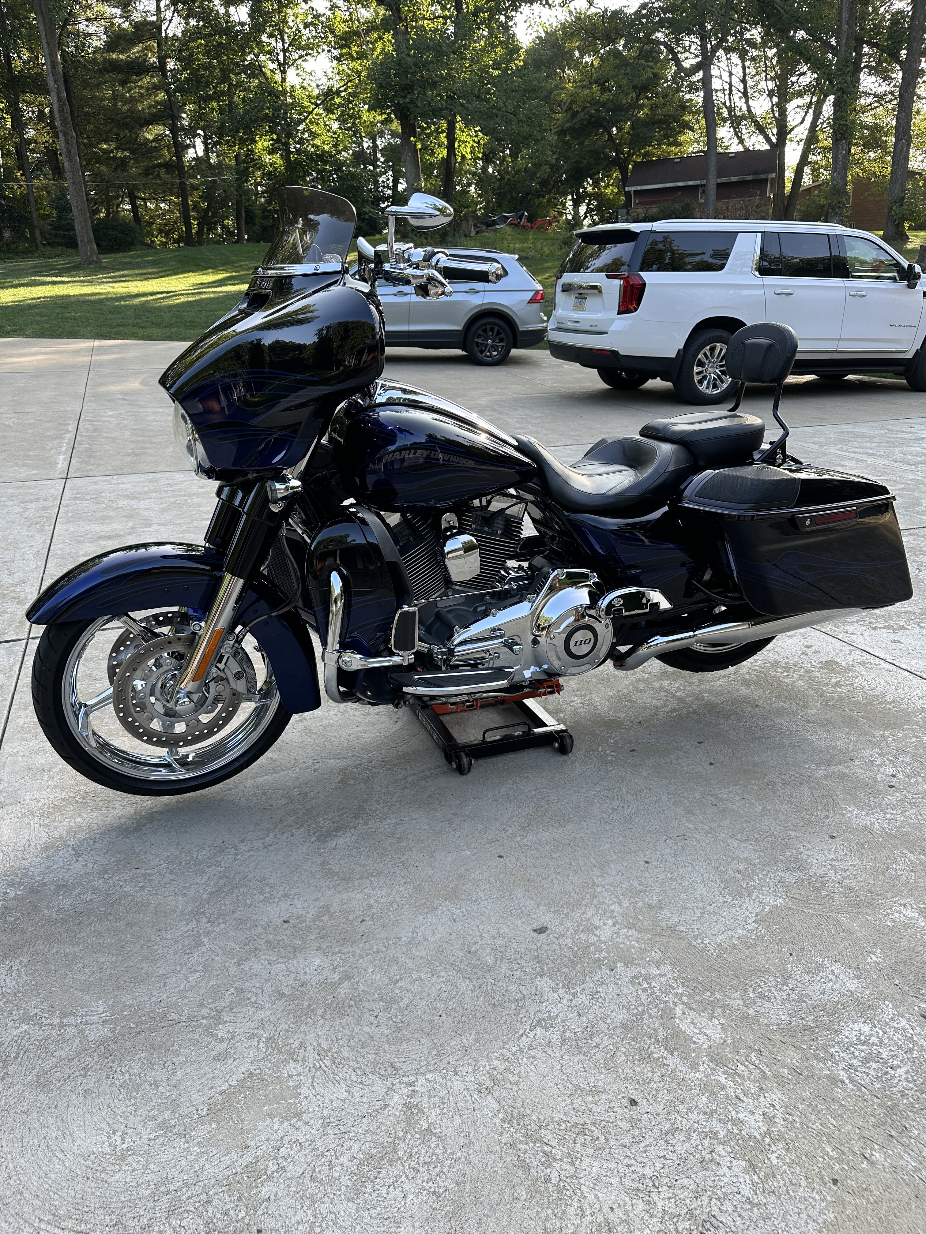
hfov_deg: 56.8
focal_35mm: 24
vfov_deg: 71.6
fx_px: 856
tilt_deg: -17.4
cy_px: 617
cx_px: 463
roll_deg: +0.8
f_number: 1.78
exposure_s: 1/475
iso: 80
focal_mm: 6.86
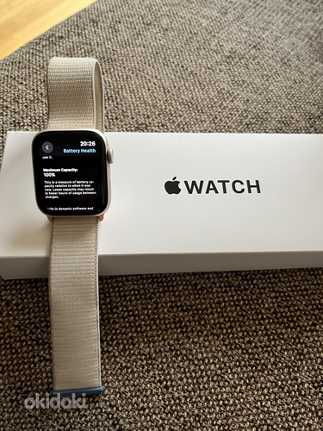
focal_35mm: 26
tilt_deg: -60.7
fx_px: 323
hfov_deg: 53.1
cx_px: 162
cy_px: 216
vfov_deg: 67.3
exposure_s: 1/60
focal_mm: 5.1
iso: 250
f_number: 1.6
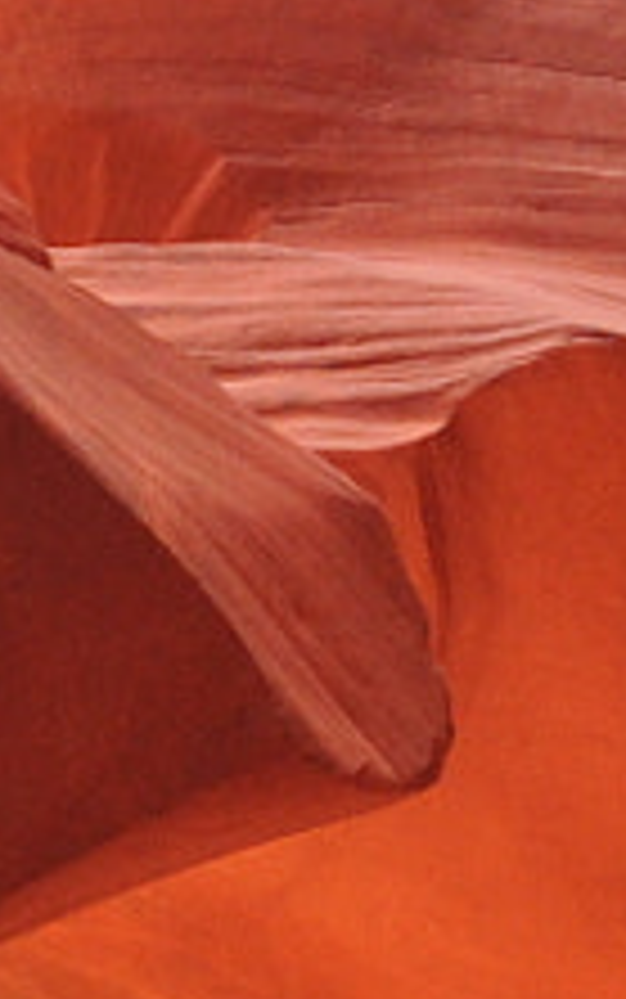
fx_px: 5371
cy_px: 1026
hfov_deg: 6.6
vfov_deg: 10.5
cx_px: -329
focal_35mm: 197
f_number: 5
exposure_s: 1/125
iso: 640
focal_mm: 14
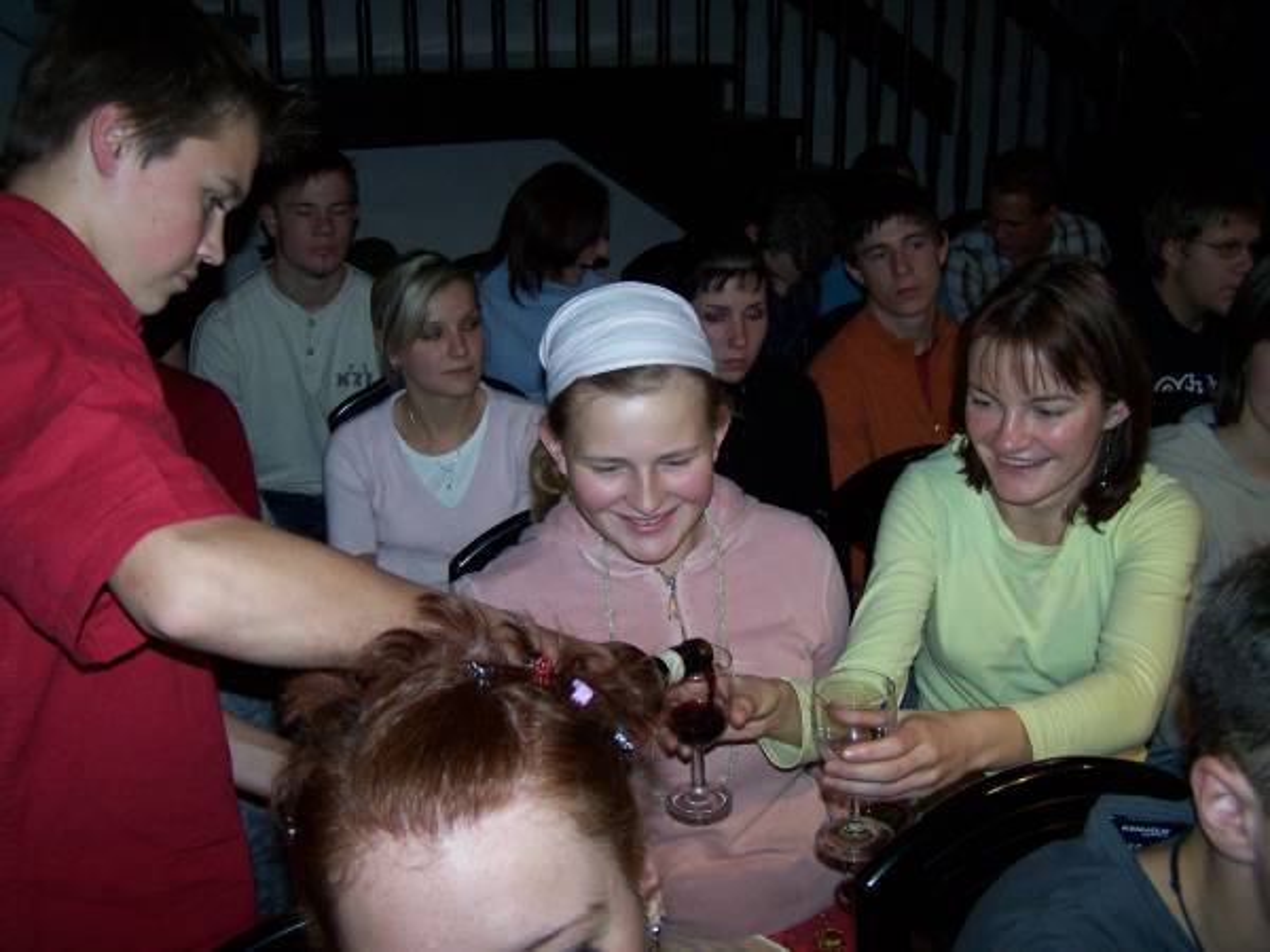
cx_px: 635
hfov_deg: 49.0
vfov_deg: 37.7
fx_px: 1394
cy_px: 476
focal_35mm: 38
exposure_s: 1/60
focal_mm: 6.3
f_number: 2.8
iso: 140
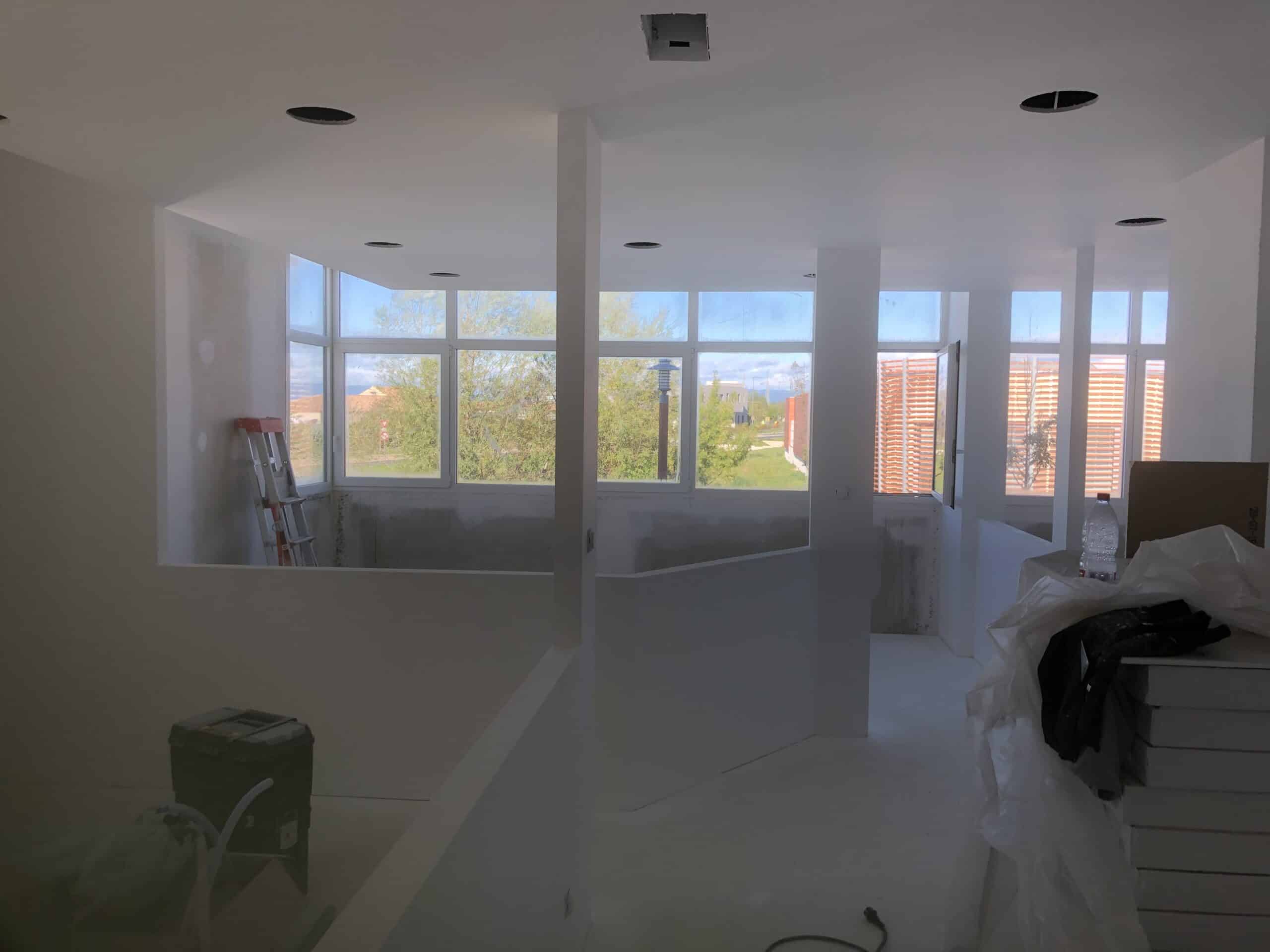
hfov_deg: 63.4
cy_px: 476
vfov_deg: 49.7
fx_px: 1027
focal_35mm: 28
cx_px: 635
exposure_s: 1/239
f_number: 1.8
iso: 20
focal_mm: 3.99
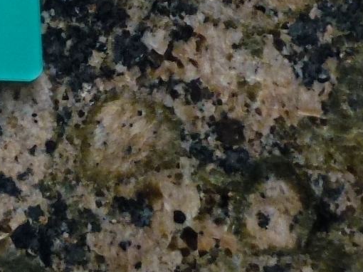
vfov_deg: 3.1
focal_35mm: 482
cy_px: -327
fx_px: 5052
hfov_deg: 4.1
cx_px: -269
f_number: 5
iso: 200
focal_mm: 17.3
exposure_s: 1/200
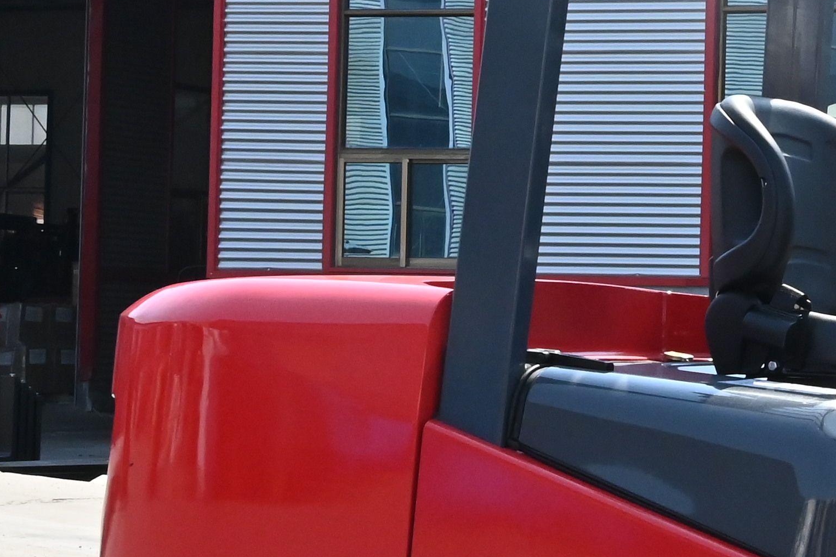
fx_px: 2715
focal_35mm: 117
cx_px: 1252
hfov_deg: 16.0
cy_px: 297
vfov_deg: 11.7
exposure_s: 1/800
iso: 2500
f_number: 16
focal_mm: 29.5
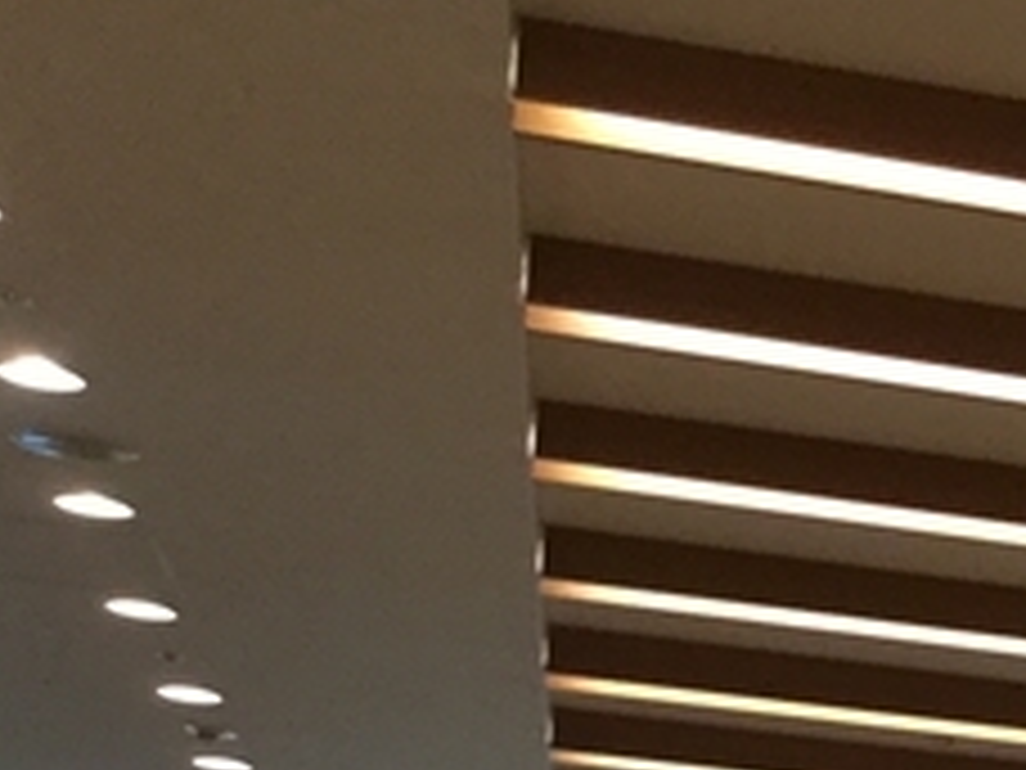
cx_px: 1892
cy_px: 1162
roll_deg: -2.8
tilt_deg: +4.8
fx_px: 3942
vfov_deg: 10.7
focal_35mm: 133
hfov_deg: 13.2
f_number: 2.4
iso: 80
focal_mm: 3.3
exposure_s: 1/30
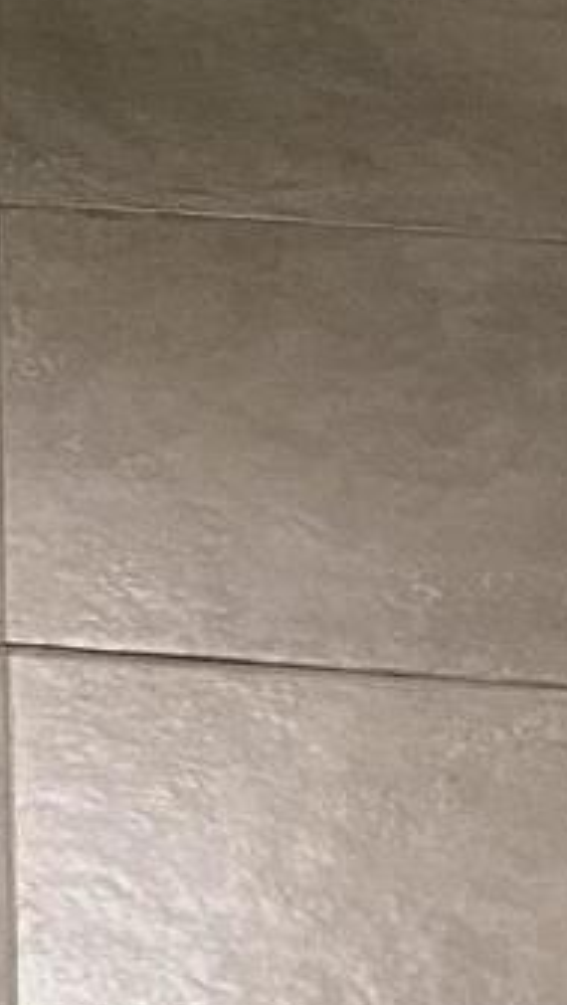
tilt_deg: -11.8
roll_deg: +0.5
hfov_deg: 6.9
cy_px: -1074
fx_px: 4482
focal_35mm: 168
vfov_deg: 11.4
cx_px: -710
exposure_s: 1/60
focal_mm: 4.25
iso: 160
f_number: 1.8
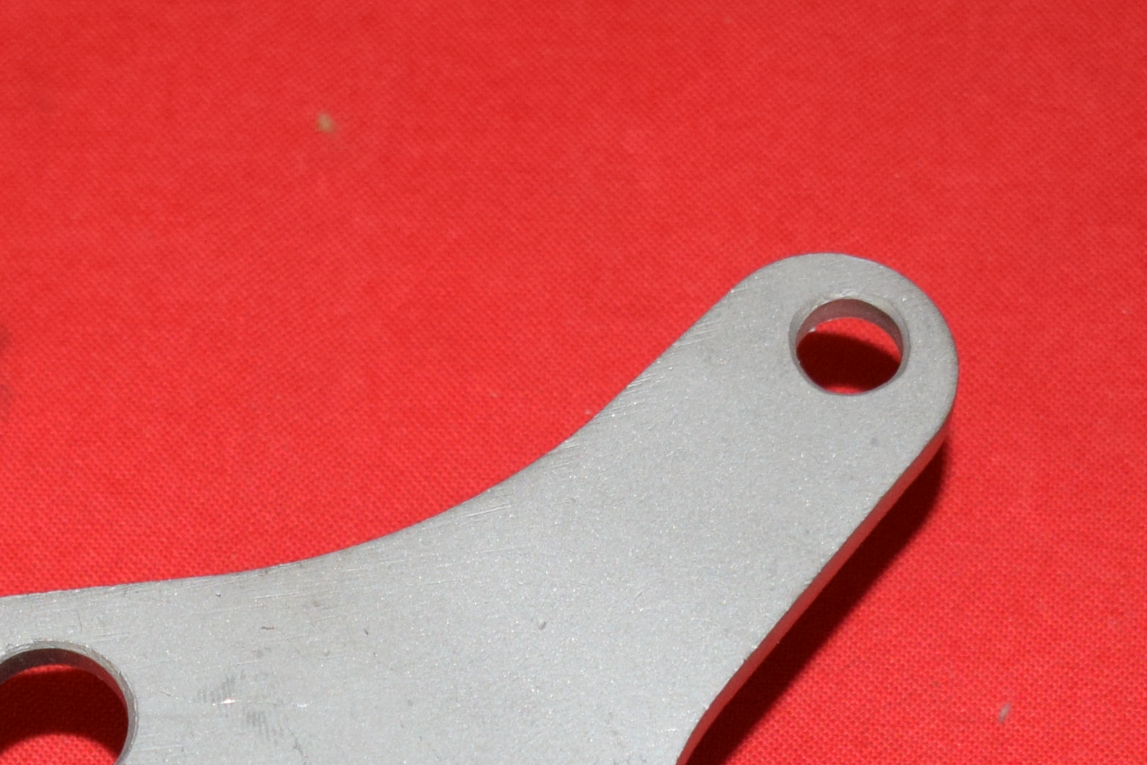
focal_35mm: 157
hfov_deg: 13.0
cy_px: 1041
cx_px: 323
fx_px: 5004
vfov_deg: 8.6
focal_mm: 36
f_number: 5
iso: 1250
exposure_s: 1/200
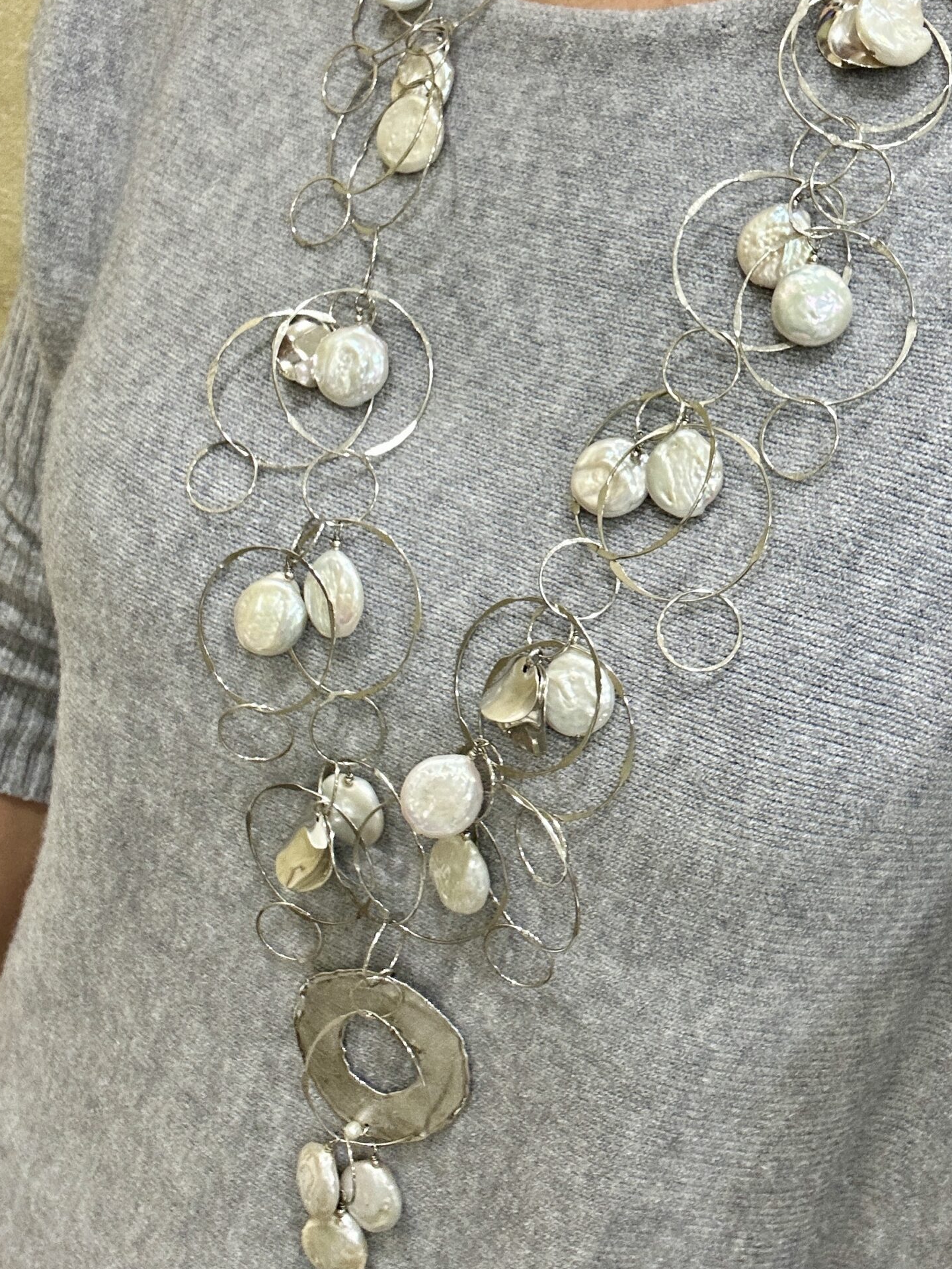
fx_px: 1467
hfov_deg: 35.8
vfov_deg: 46.4
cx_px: 577
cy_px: 479
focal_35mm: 40
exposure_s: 1/100
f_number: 1.9
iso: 64
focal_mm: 2.69
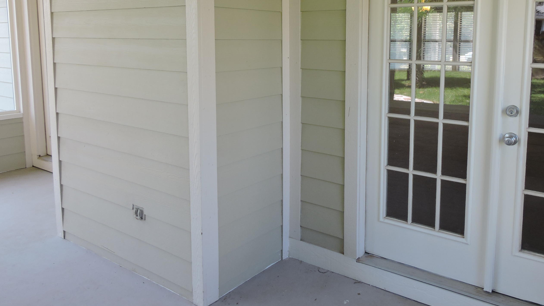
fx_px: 447
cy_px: 87
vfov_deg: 37.1
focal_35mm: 31
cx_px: 306
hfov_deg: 62.4
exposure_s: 1/60
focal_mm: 4.3
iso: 100
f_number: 3.3
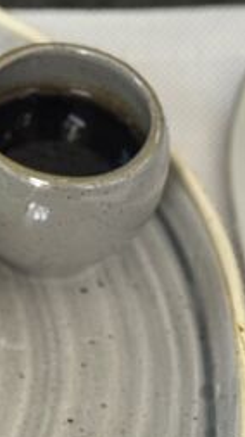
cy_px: 275
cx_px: -209
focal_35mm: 152
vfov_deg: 14.1
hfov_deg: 7.7
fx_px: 1758
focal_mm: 6.76
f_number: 1.78
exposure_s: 1/60
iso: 100
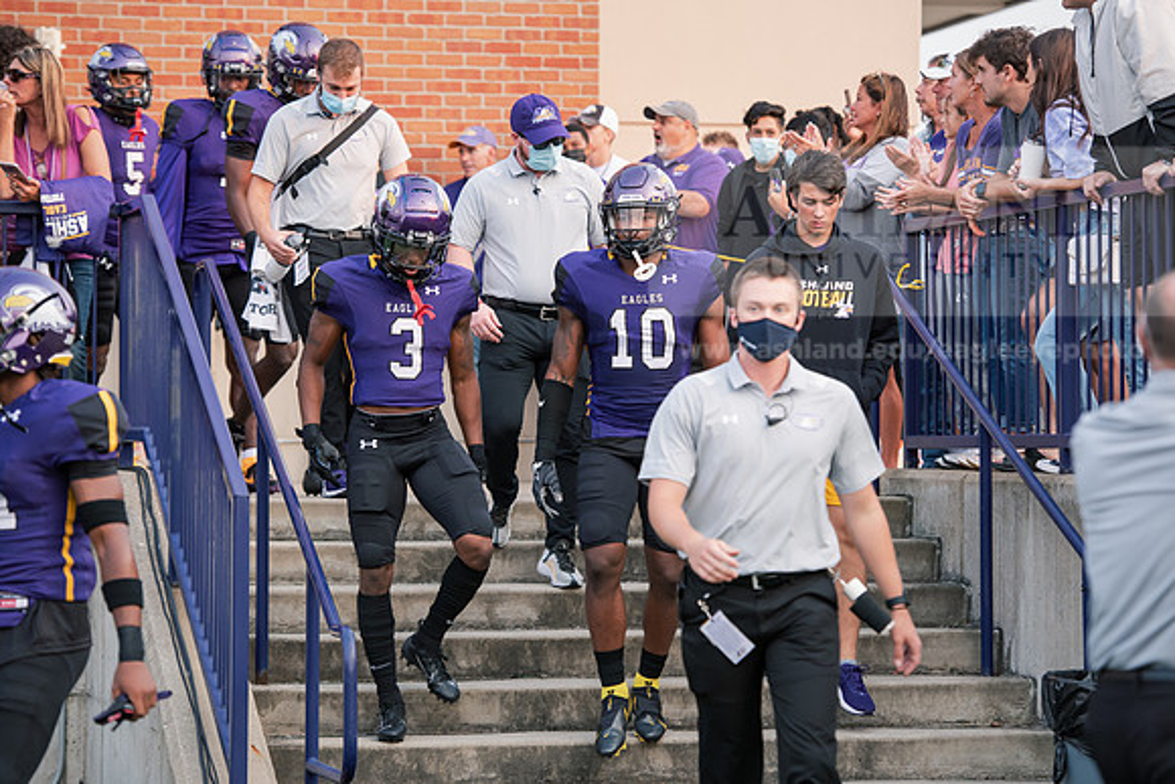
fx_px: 4244
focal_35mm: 130
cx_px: 588
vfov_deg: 10.6
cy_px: 392
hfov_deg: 15.8
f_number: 4
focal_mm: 130
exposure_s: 1/400
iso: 800
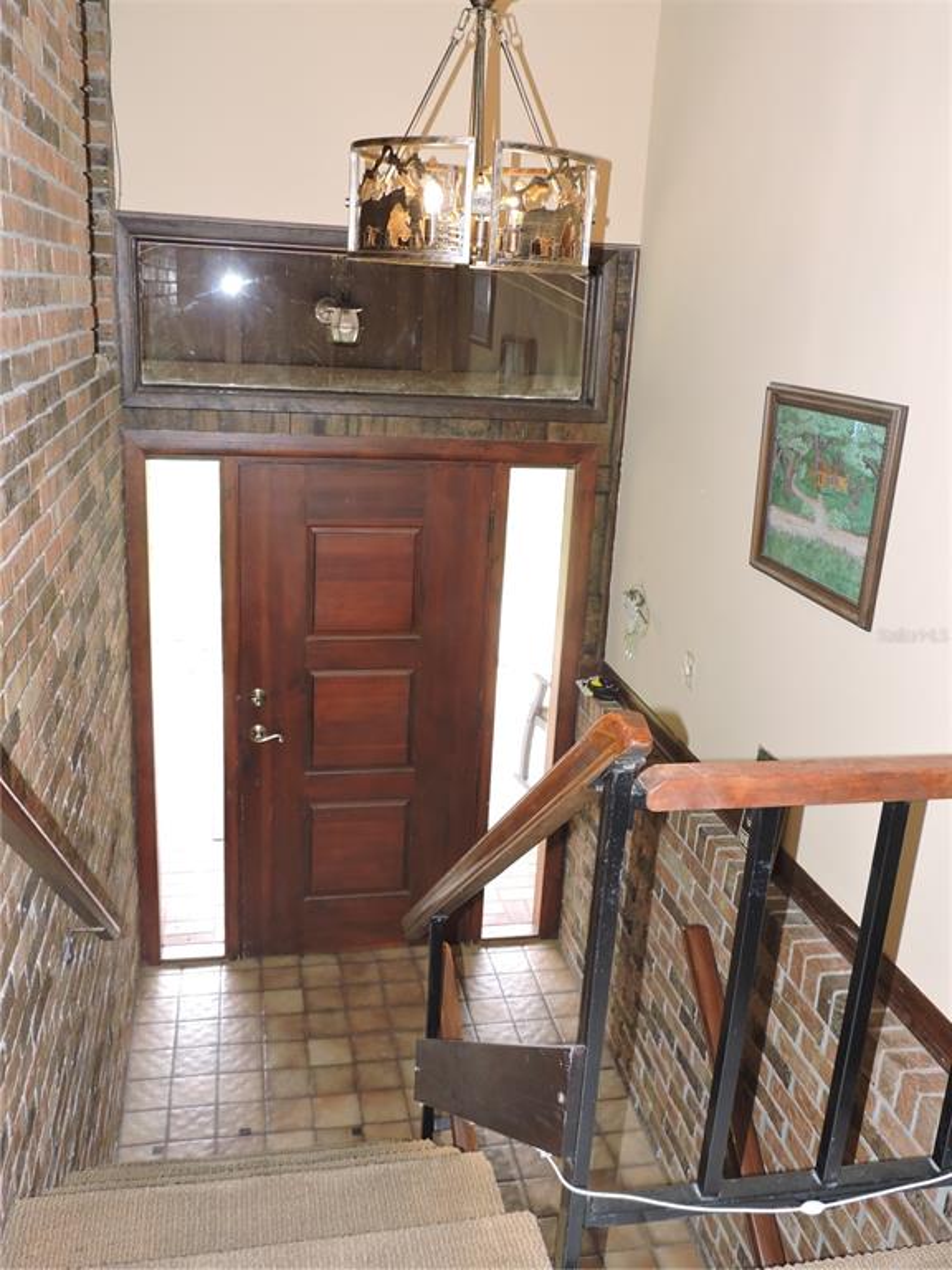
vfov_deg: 60.0
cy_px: 635
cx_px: 476
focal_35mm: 30
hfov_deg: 46.8
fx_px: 1100
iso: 200
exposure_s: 1/30
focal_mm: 5.4
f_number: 3.1
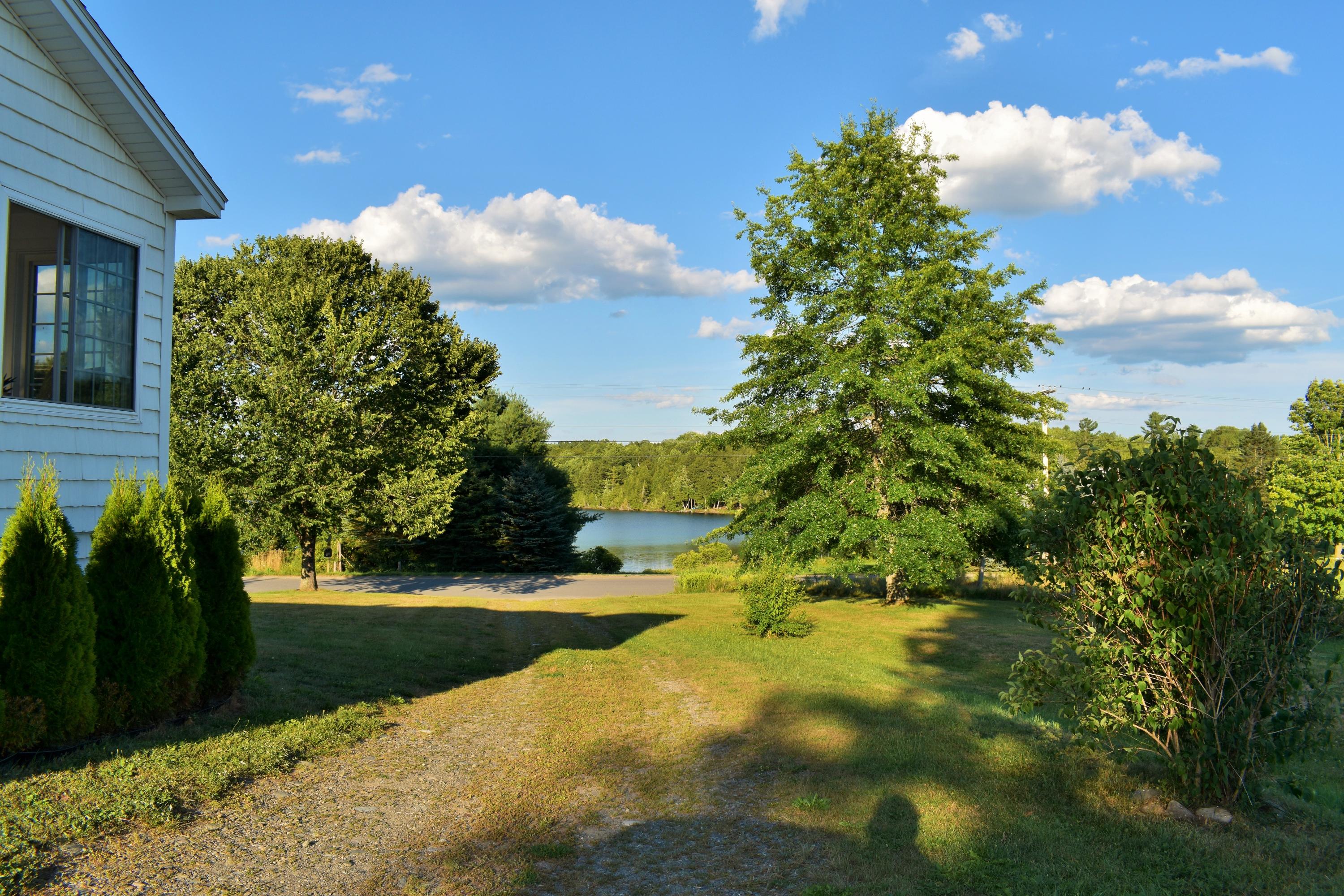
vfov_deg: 47.9
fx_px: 1008
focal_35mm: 27
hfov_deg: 67.4
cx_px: 672
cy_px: 448
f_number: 9
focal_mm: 18
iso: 100
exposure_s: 1/200
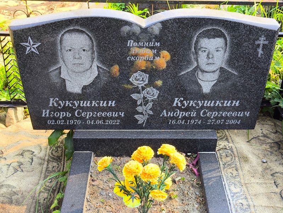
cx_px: 142
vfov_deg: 29.1
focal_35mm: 50
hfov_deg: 38.2
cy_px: 106
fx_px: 409
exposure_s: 1/331
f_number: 1.7
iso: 50
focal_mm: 4.71
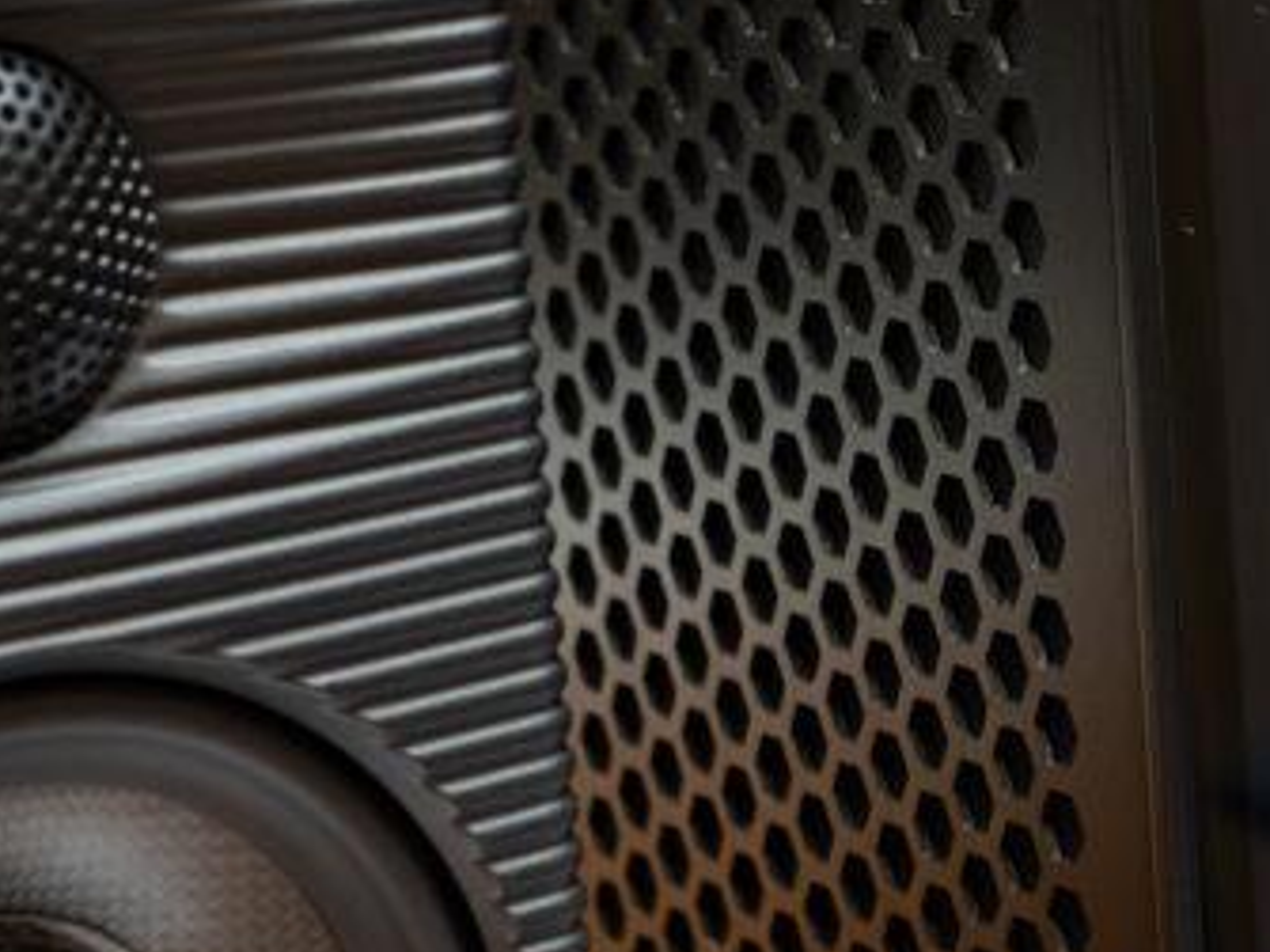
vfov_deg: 9.7
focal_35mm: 153
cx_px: 1376
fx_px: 5611
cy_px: 389
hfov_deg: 12.7
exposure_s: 1/60
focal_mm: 25
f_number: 4
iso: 800
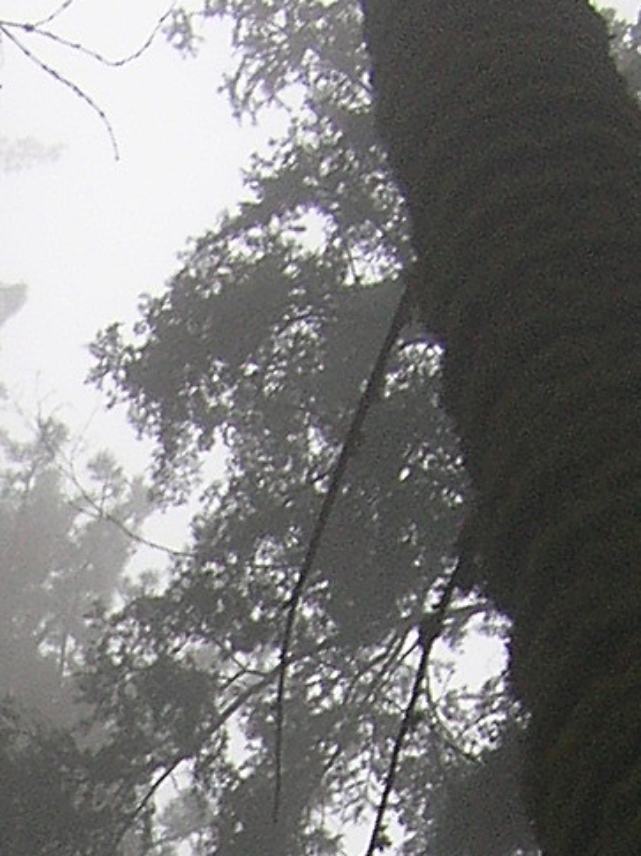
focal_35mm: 198
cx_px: -311
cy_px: 1726
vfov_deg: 9.3
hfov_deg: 7.4
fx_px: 4895
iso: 50
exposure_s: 1/77
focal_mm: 6.9
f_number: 2.8
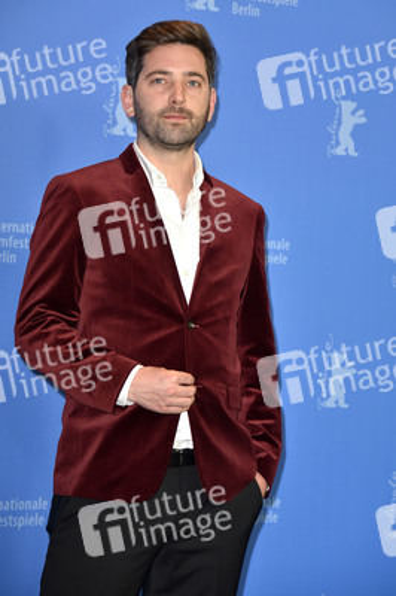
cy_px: 298
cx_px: 198
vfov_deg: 16.4
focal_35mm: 125
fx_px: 2066
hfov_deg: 10.9
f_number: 5.6
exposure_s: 1/160
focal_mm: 125
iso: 500
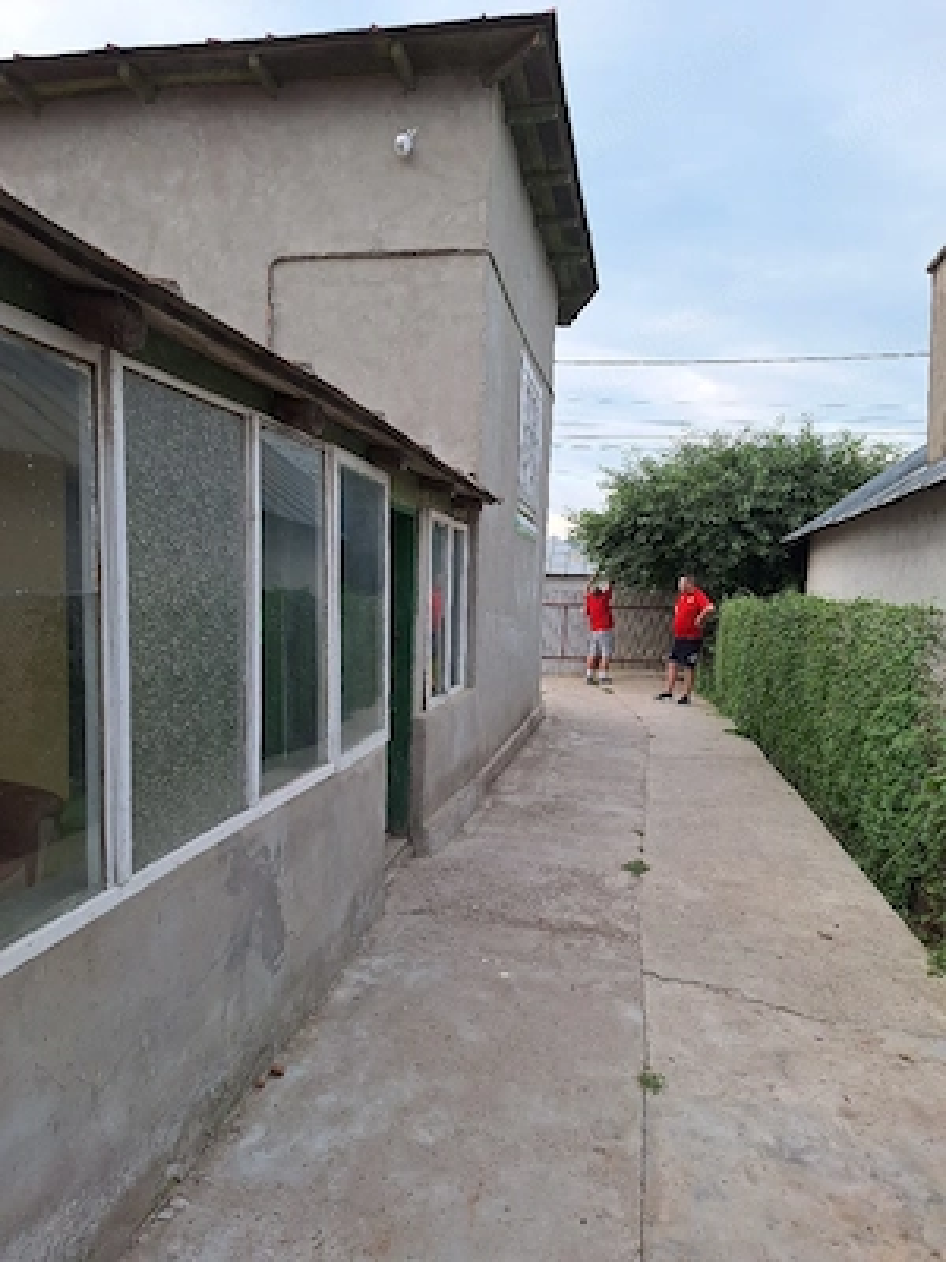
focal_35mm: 23
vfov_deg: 73.9
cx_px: 473
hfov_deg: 58.9
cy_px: 631
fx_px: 838
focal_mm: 5.54
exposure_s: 1/303
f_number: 1.8
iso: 40
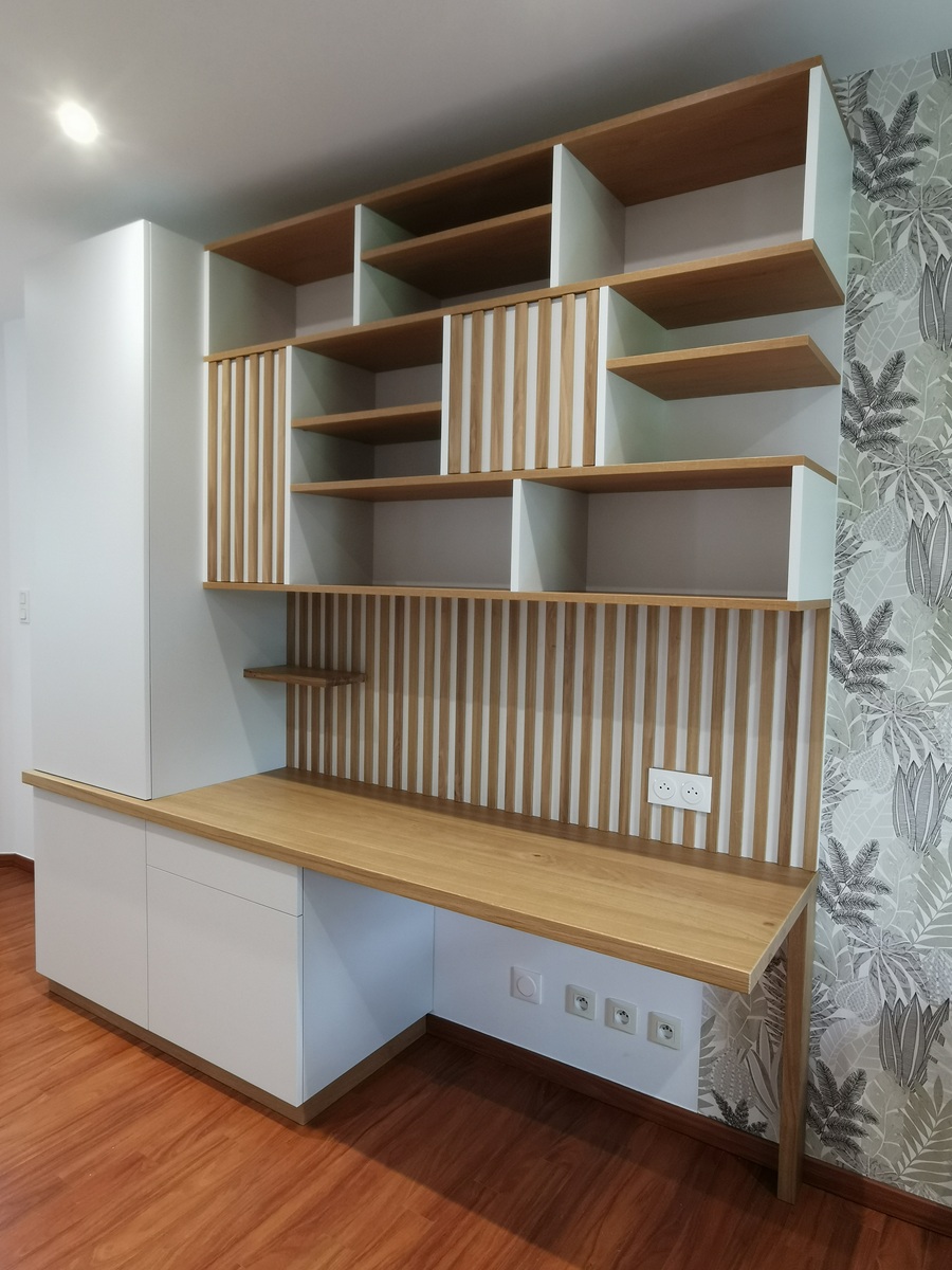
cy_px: 635
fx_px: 770
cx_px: 476
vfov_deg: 79.0
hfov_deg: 63.4
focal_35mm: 21
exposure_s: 1/33.3
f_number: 2.2
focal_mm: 2.26
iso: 160
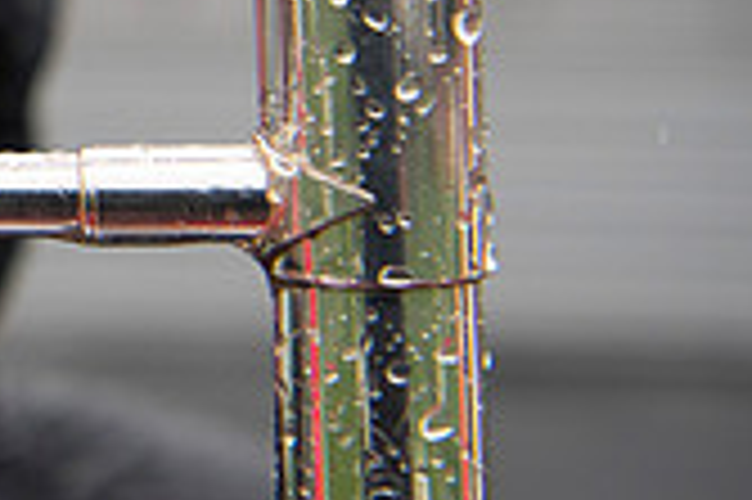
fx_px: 2755
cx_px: -459
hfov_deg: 14.3
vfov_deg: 10.3
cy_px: -29
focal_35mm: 132
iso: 400
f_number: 4
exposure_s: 1/1600
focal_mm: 38
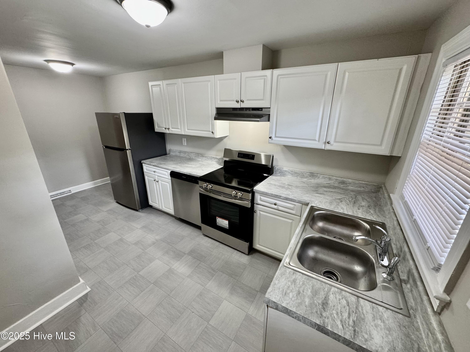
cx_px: 235
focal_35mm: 14
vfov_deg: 85.7
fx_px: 190
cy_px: 176
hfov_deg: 102.1
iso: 160
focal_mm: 2.22
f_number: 2.2
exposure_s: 1/60
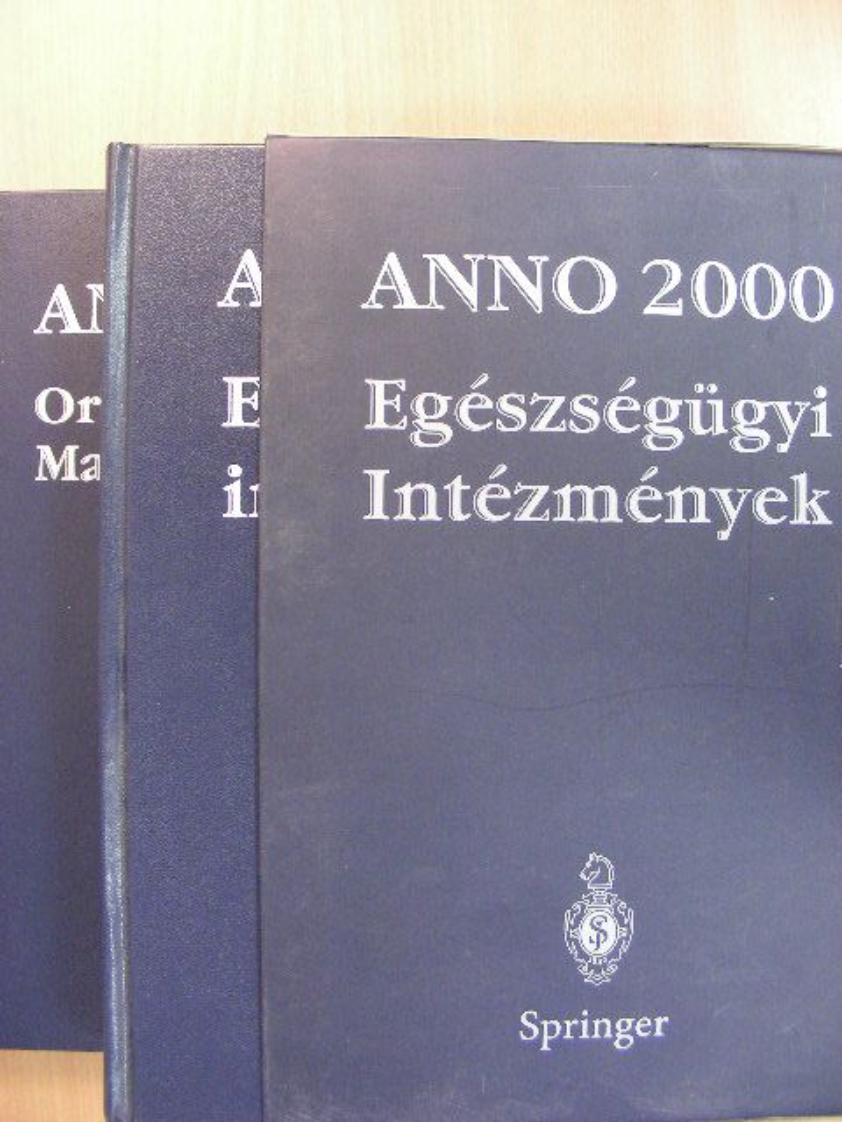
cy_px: 561
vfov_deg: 49.0
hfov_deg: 37.7
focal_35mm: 38
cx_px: 421
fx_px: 1232
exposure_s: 1/8
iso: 209
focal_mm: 6.3
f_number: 3.5
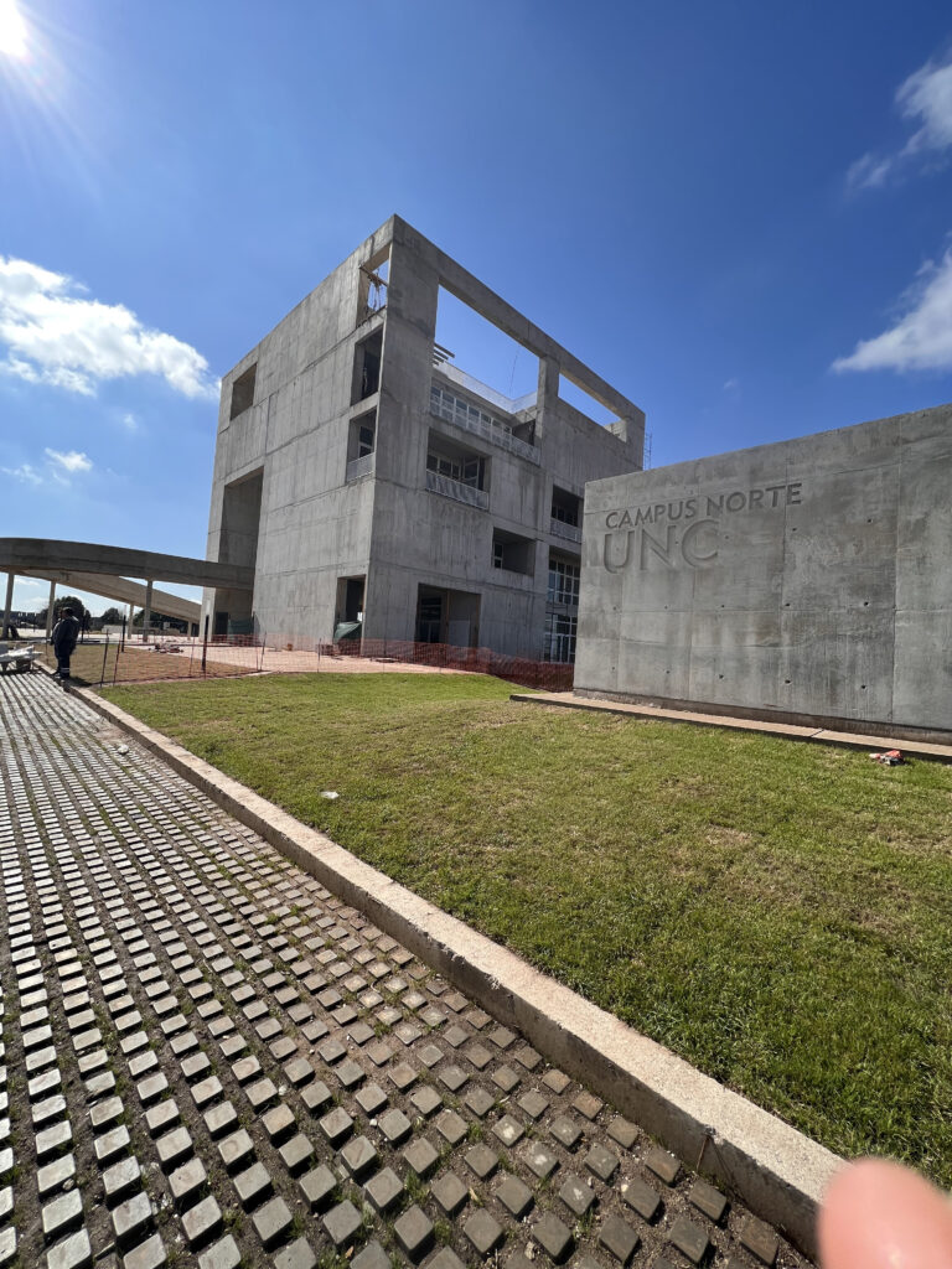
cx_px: 476
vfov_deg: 106.2
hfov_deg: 89.9
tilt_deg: +2.2
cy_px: 634
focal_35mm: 13
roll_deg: -4.2
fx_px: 477
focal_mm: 1.57
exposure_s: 1/1357
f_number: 1.8
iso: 32
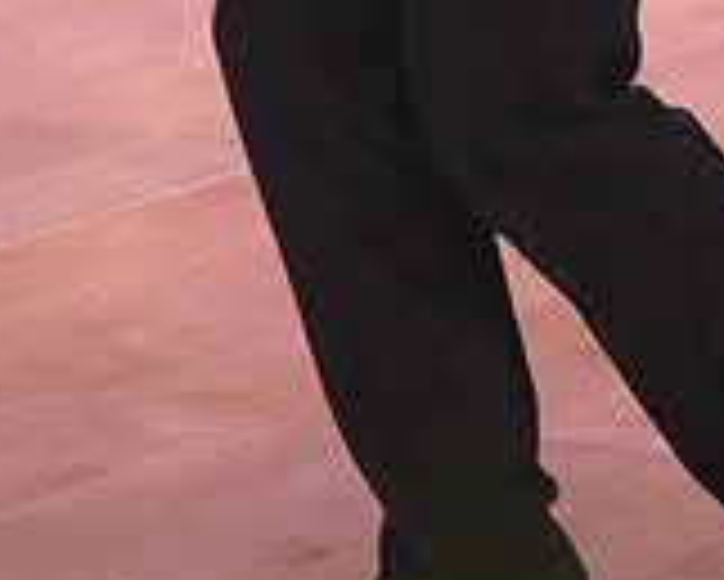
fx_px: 9284
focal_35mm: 433
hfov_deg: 4.5
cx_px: 7
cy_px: -571
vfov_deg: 3.5
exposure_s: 1/320
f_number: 5.6
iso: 5000
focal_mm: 128
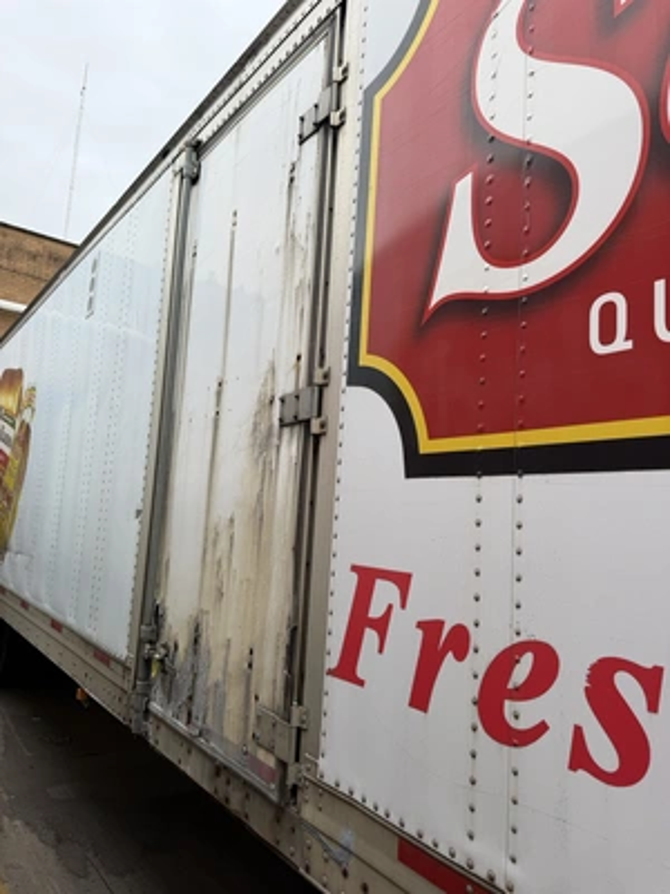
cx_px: 335
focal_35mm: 24
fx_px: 619
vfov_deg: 71.6
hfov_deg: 56.8
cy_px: 447
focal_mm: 6.76
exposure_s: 1/435
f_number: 1.78
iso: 80
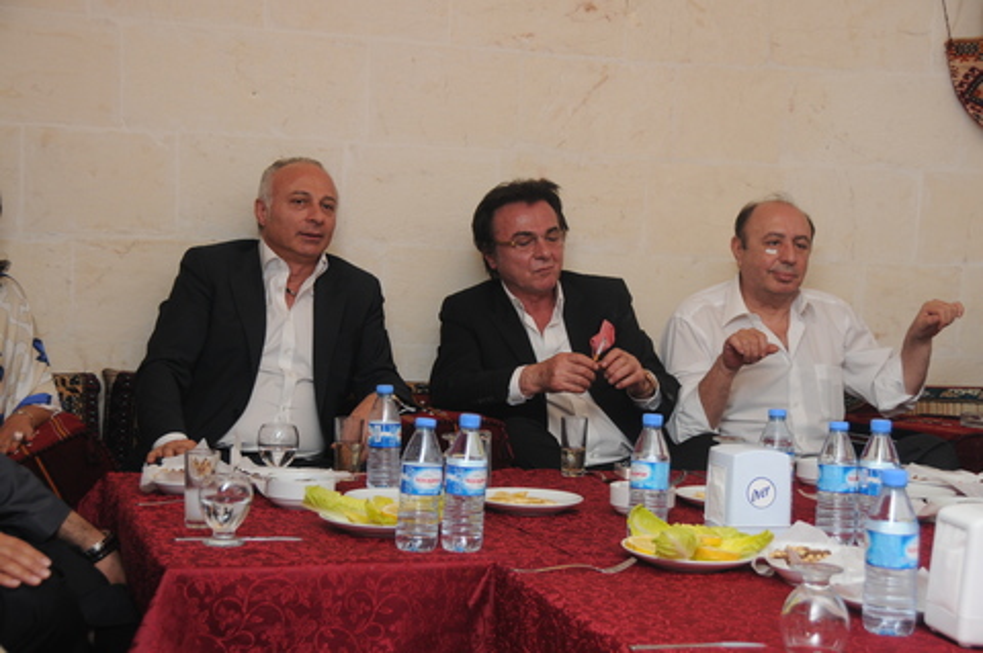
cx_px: 492
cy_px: 326
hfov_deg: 31.9
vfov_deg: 21.5
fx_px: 1718
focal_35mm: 63
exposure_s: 1/60
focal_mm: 42
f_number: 5.6
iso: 400
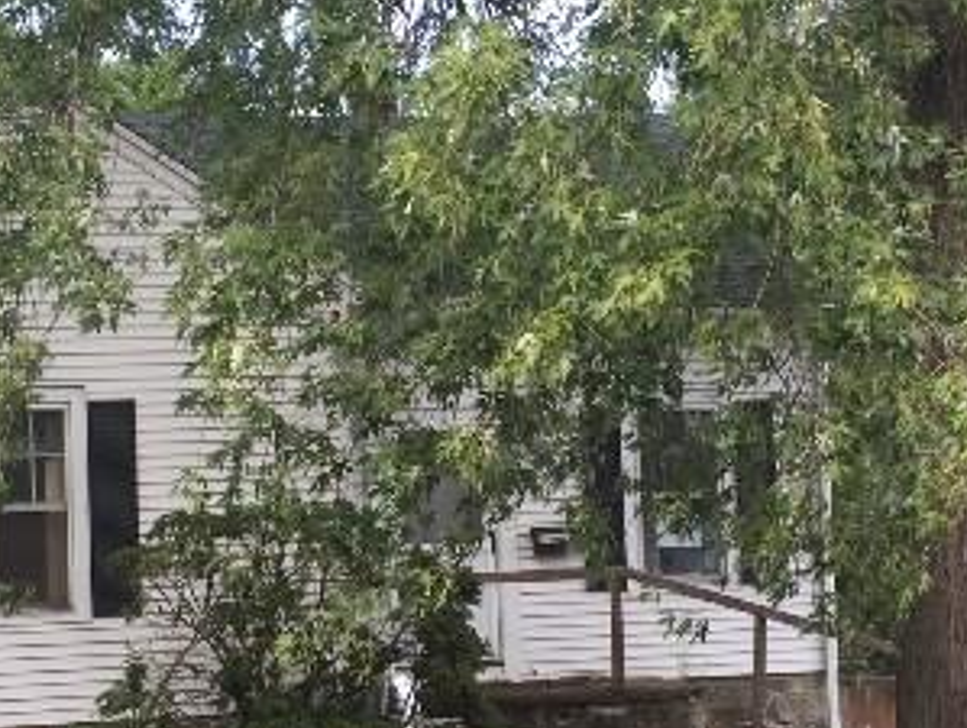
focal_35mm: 62
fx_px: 1734
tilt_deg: -0.8
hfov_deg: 31.1
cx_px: 430
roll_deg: +3.9
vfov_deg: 23.5
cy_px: 514
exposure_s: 1/344
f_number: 2.2
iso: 32
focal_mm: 4.15
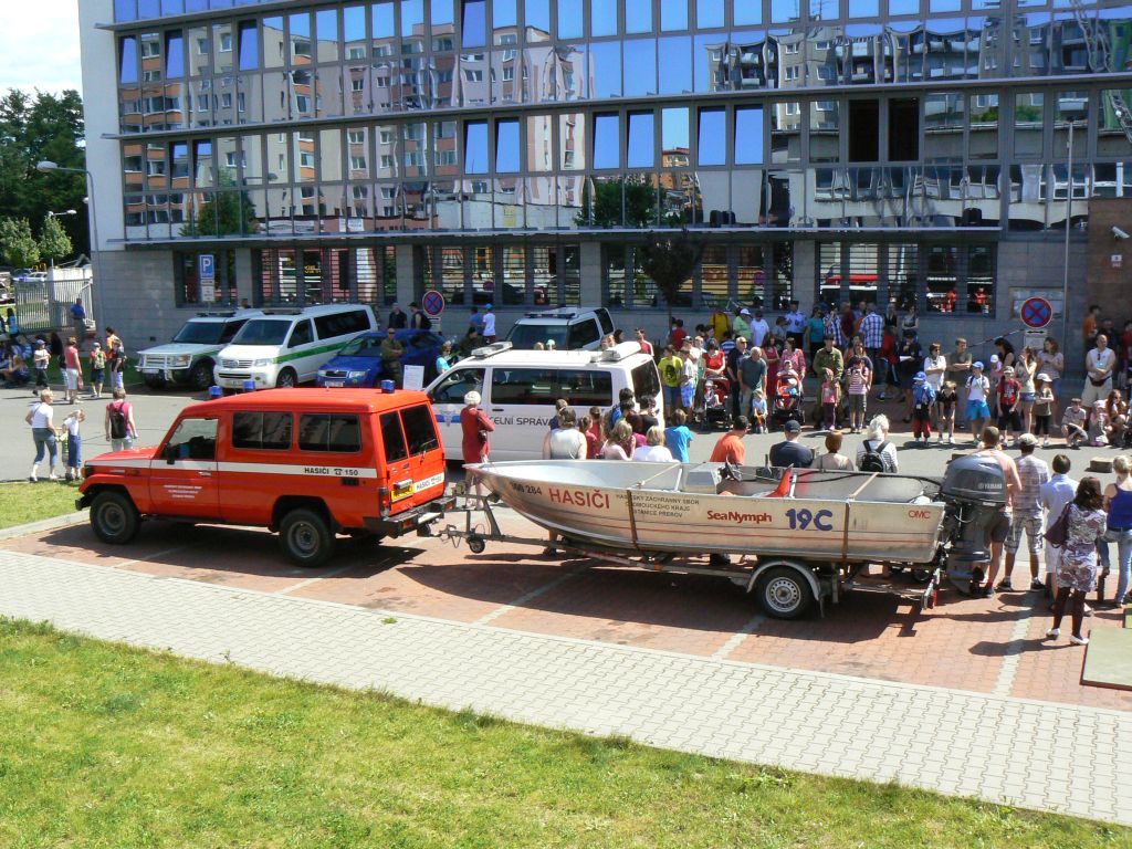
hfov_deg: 51.4
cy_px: 424
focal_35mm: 36
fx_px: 1177
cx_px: 566
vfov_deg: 39.7
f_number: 6.3
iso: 200
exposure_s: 1/400
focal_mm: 6
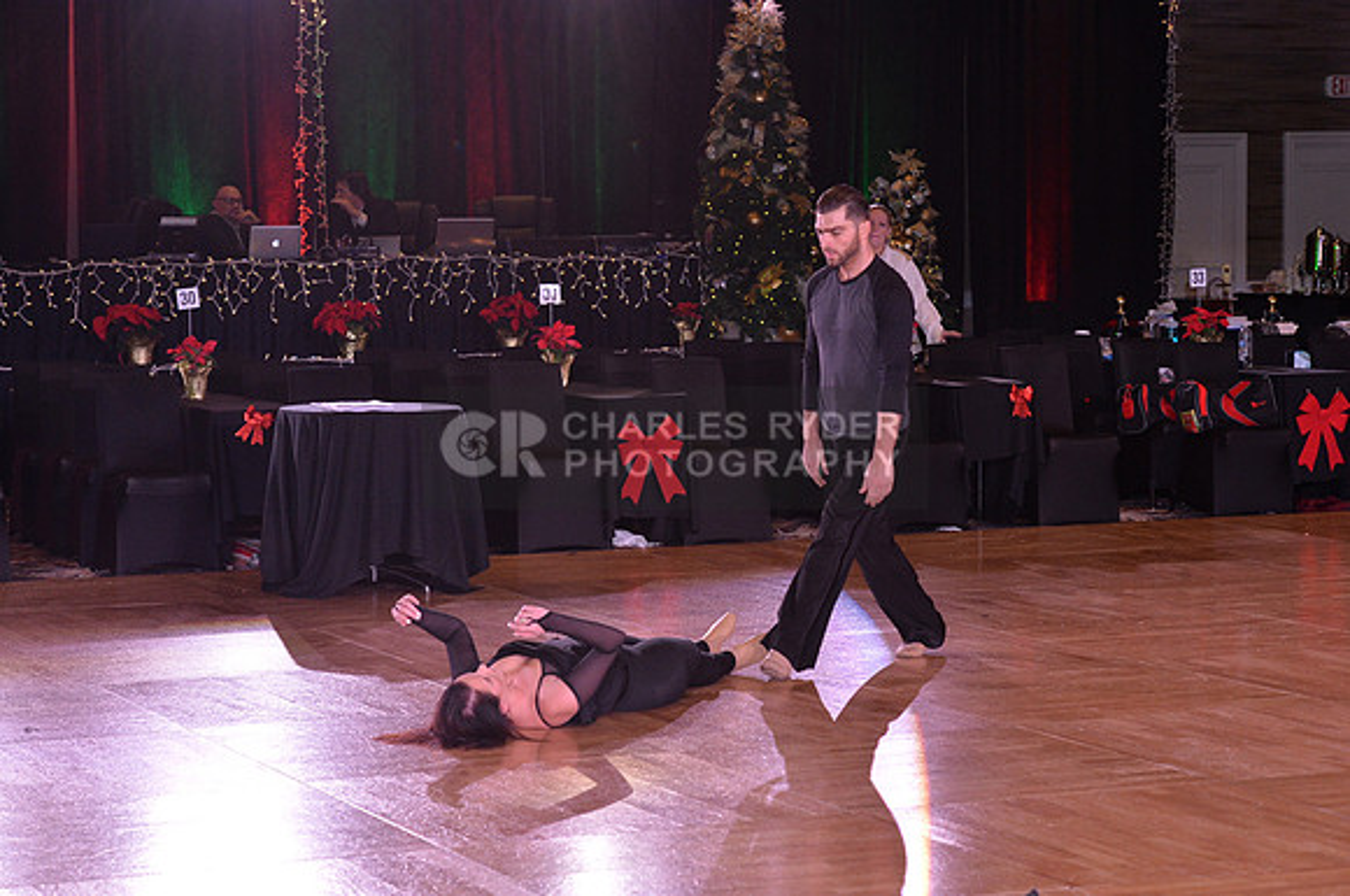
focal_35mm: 92
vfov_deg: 14.8
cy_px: 448
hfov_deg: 22.2
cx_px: 675
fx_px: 3445
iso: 2000
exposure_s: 1/250
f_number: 6.3
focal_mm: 92
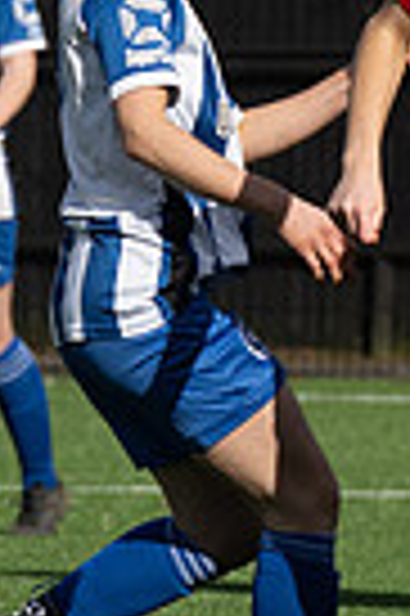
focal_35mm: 997
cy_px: -54
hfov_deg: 1.4
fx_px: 17074
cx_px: 932
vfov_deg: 2.1
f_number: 5.6
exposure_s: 1/1600
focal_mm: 135
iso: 200
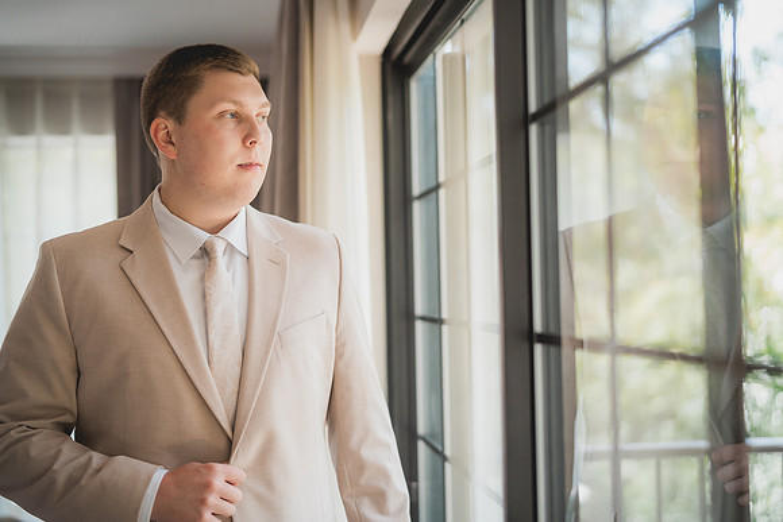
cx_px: 392
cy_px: 261
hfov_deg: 39.6
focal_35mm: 50
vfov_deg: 27.0
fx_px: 1088
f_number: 1.4
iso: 800
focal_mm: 50
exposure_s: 1/800
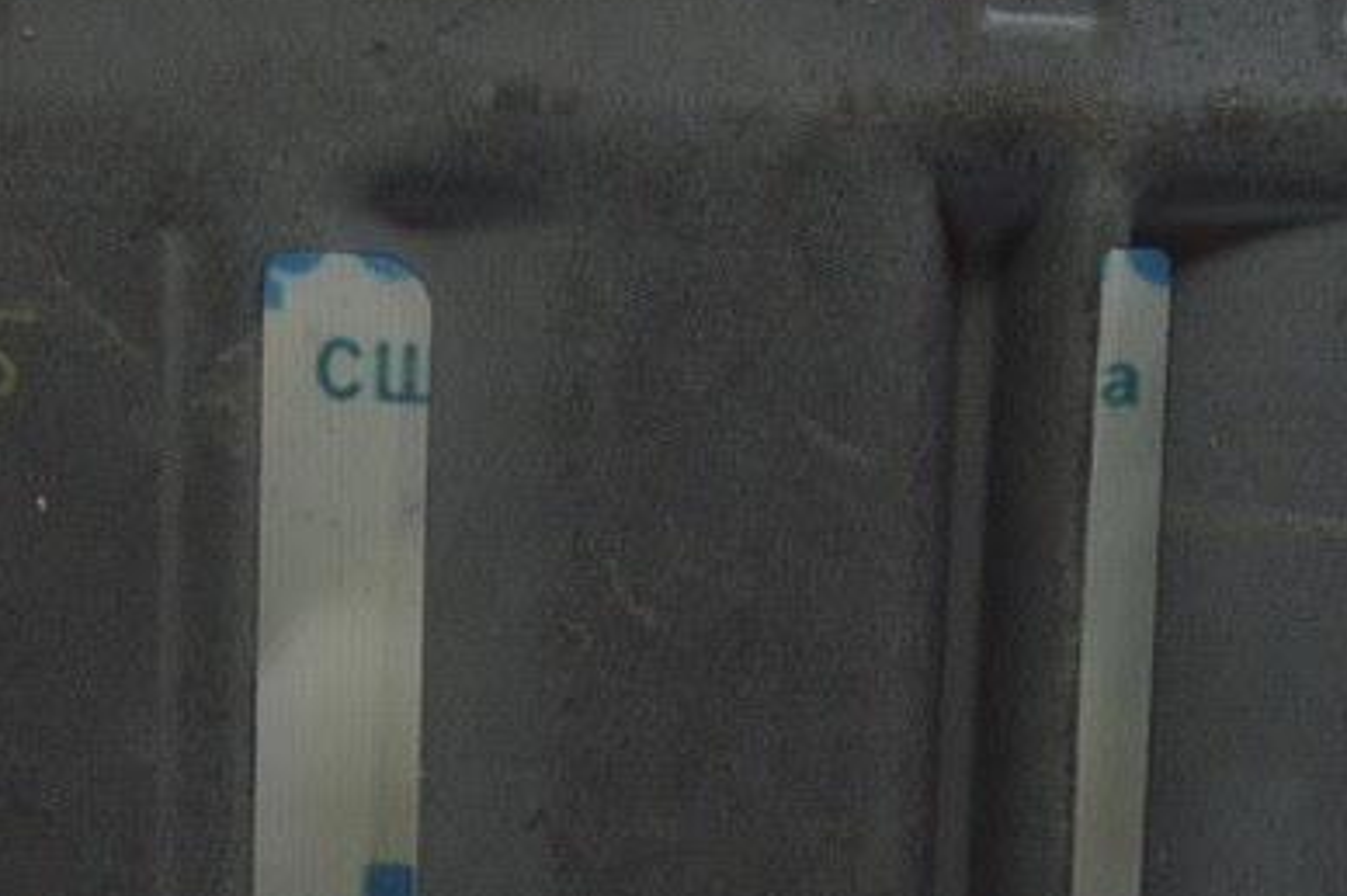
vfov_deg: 15.6
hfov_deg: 23.3
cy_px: 630
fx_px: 3252
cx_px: 430
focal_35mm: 87
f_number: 3.8
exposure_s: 1/40
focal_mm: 22
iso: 400
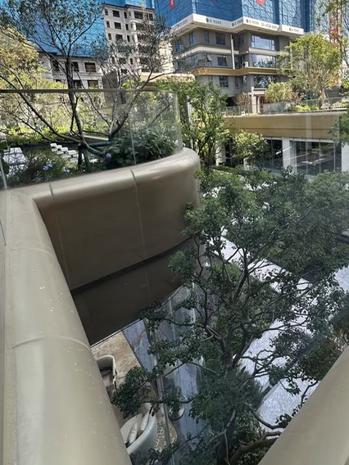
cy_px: 154
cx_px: 242
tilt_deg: -8.3
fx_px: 269
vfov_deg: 79.0
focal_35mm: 20
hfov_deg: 63.7
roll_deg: +3.4
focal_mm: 2.22
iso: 40
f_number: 2.2
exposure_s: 1/217
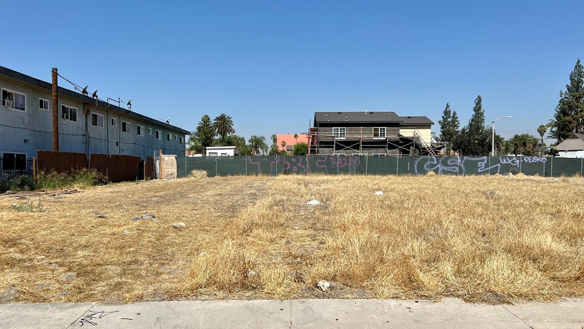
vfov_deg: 40.2
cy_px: 178
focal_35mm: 29
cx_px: 290
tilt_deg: -1.3
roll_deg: -0.4
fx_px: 449
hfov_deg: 66.1
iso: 50
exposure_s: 1/6211
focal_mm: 5.7
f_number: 1.5
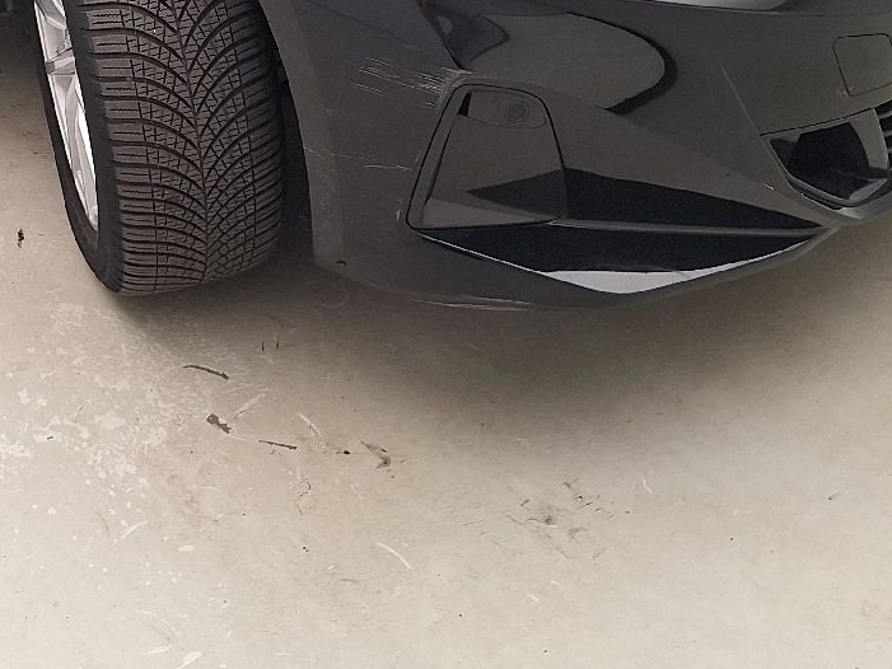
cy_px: -177
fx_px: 1624
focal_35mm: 63
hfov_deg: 29.9
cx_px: 167
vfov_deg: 21.3
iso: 64
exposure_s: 1/100
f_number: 1.8
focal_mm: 5.54
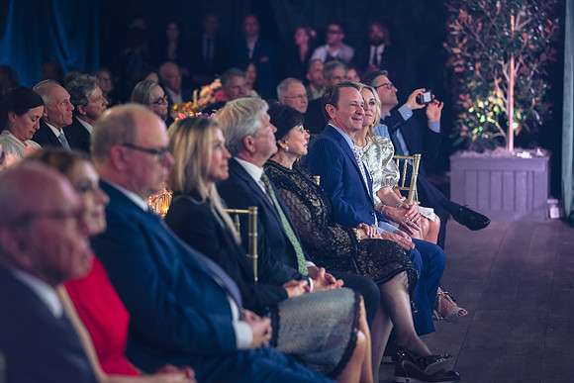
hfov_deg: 23.9
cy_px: 192
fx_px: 1356
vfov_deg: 16.1
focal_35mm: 85
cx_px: 287
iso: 500
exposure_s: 1/80
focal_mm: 85
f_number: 2.2
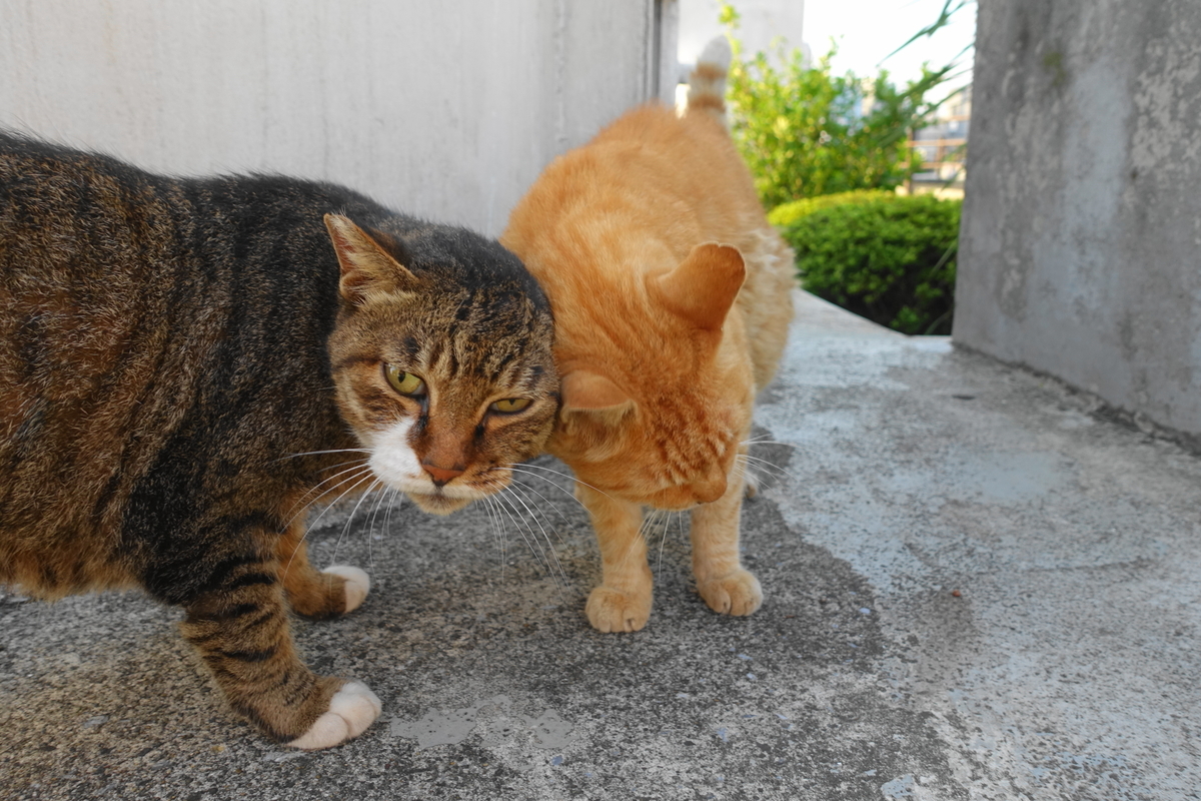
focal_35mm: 24
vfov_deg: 53.1
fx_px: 801
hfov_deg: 73.7
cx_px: 600
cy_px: 400
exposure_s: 1/125
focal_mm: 8.8
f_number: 3.2
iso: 200
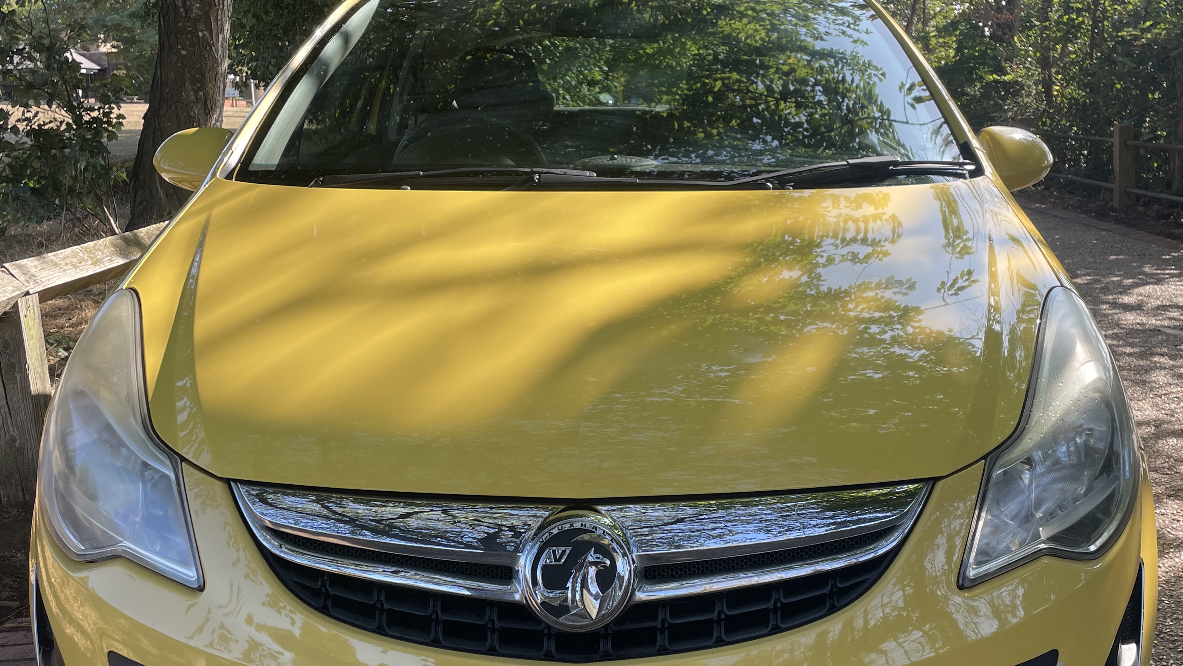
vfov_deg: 29.6
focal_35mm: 40
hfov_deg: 50.4
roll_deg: +2.5
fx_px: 1255
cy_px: 391
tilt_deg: -12.4
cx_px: 637
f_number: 1.6
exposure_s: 1/622
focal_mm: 4.2
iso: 32
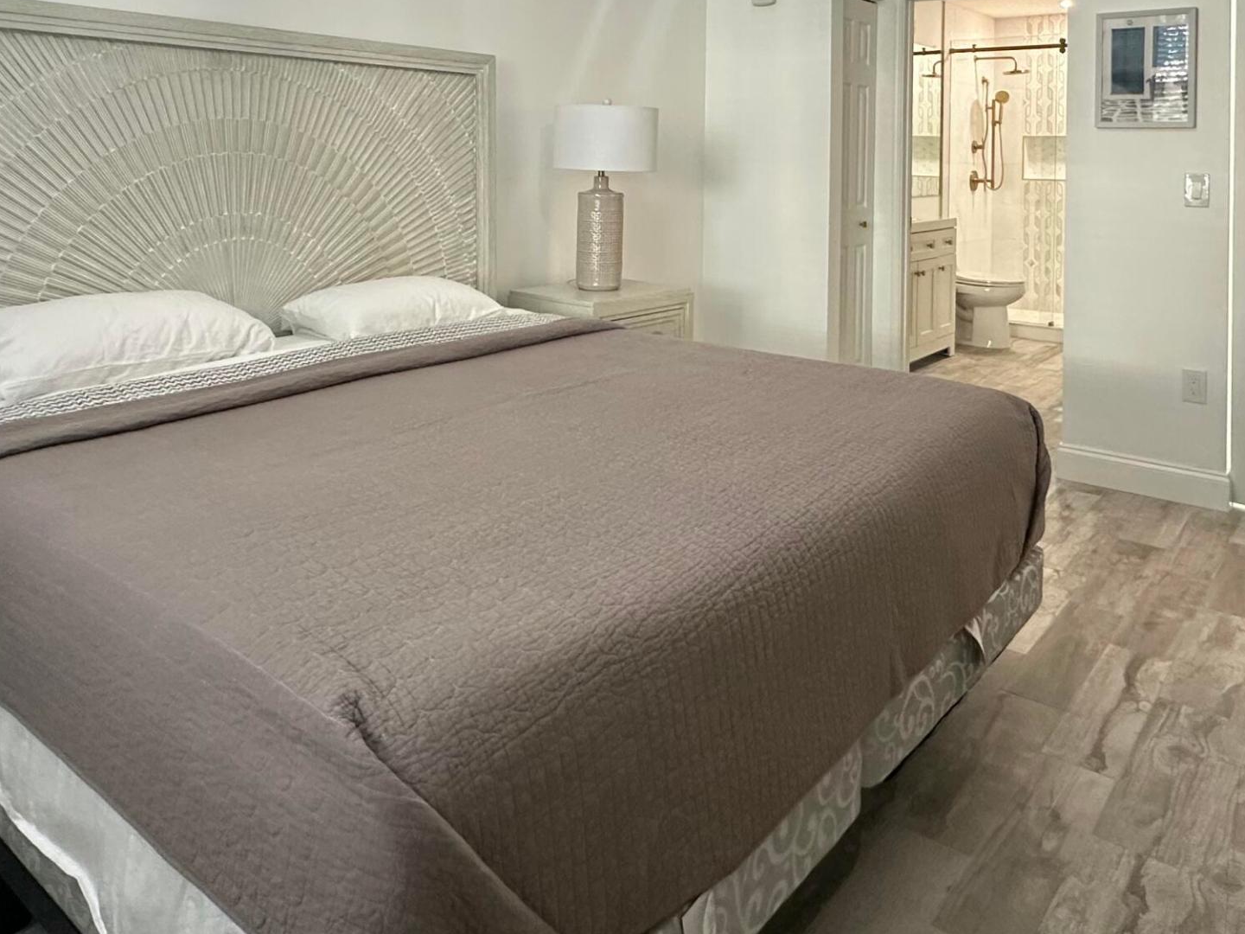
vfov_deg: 46.4
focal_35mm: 28
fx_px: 1007
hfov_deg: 63.4
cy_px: 154
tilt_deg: +0.1
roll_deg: -0.9
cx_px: 642
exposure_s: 1/60
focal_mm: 2.22
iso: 400
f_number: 2.2
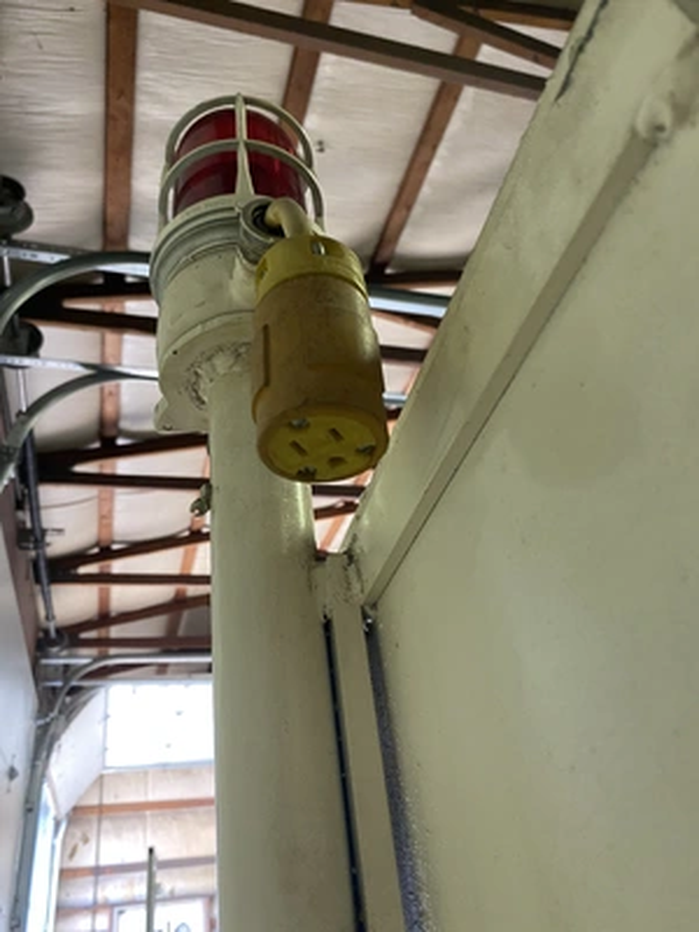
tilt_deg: +33.7
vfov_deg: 67.3
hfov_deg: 53.1
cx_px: 350
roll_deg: +7.6
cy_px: 466
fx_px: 700
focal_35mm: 26
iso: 320
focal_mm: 4.25
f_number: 1.8
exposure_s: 1/60
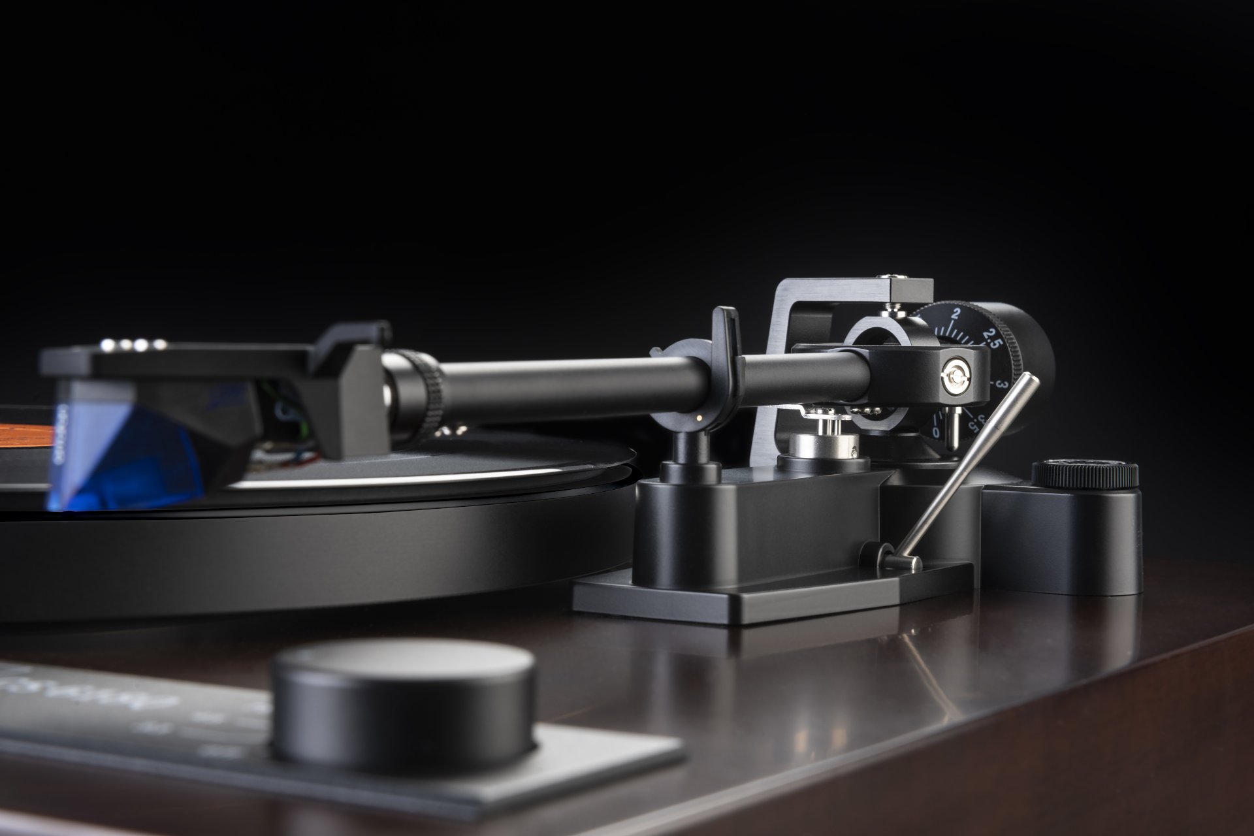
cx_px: 627
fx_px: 2438
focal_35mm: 70
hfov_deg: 28.8
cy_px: 418
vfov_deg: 19.5
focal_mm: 70
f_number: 18
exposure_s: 1/125
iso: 100
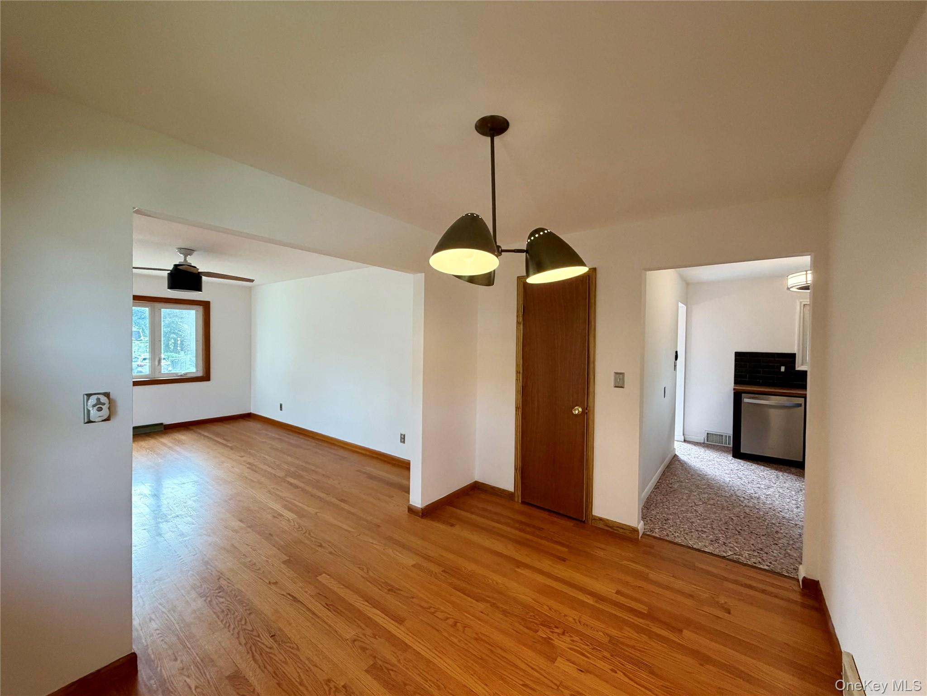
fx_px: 375
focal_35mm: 14
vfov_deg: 85.7
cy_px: 348
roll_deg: +0.3
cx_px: 464
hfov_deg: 102.1
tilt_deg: -0.8
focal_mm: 2.22
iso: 320
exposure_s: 1/120
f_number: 2.2
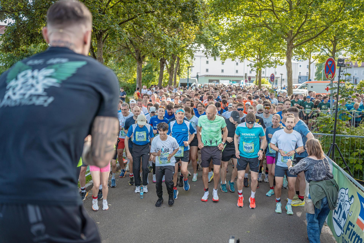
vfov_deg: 37.9
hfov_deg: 54.4
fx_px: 354
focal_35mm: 35
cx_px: 182
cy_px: 122
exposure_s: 1/250
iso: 125
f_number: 2.2
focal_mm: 35
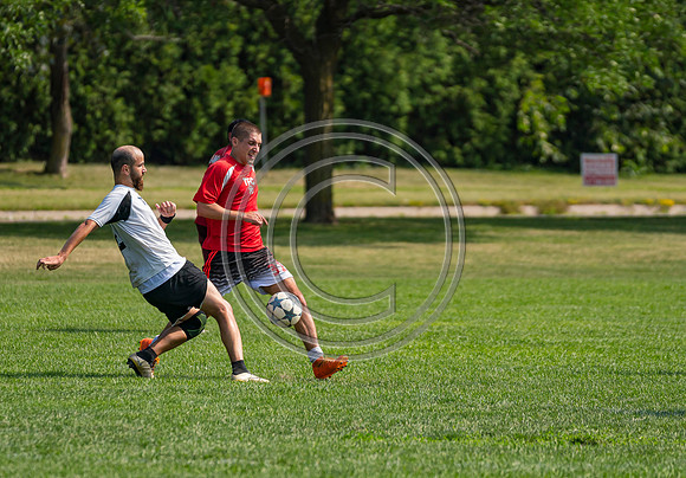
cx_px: 343
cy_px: 239
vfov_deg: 3.7
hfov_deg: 5.3
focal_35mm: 380
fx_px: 7343
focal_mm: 200
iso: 400
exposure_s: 1/6400
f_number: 2.8
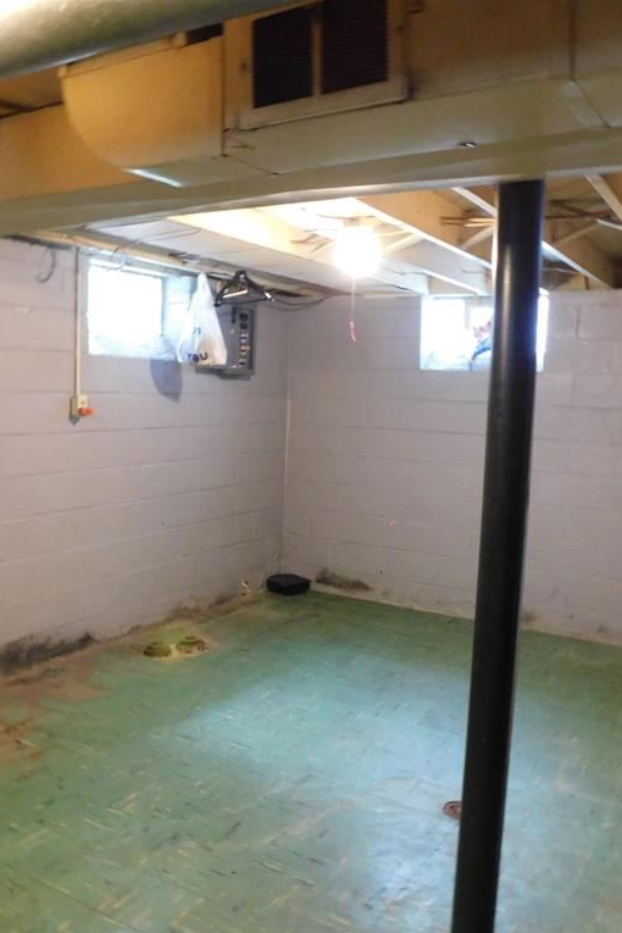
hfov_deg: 41.0
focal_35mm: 32
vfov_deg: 58.7
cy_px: 467
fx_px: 829
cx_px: 259
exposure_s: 1/8
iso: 560
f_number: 3
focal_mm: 4
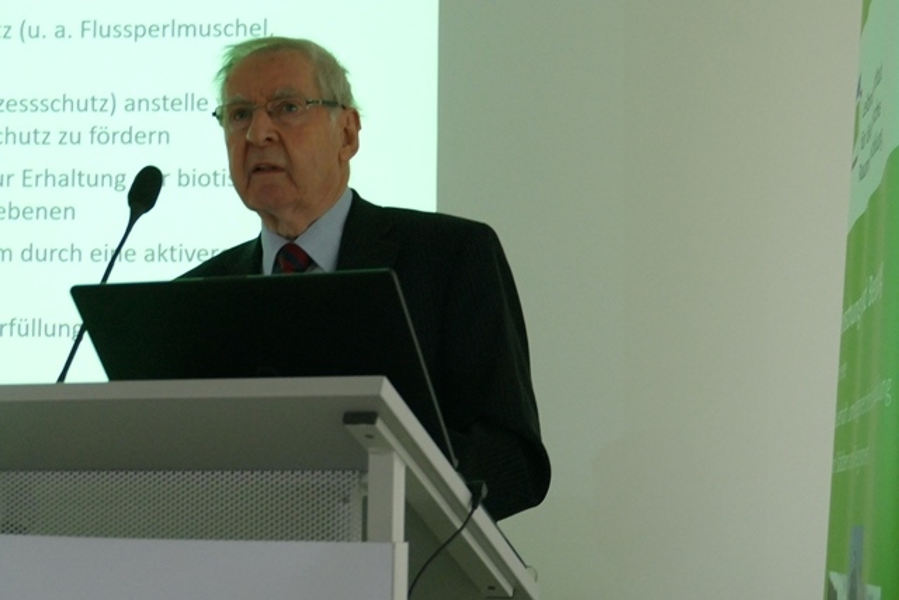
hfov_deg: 26.0
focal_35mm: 78
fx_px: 1948
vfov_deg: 17.5
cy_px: 300
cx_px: 450
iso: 1600
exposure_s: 1/80
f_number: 3.7
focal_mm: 28.55
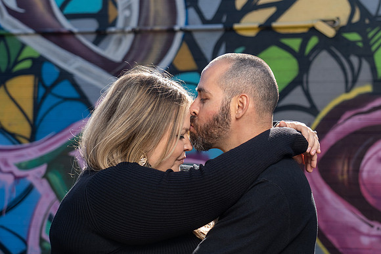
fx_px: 786
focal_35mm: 74
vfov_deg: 18.3
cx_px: 266
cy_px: 92
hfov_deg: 27.0
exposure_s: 1/200
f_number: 4
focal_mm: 51
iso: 50
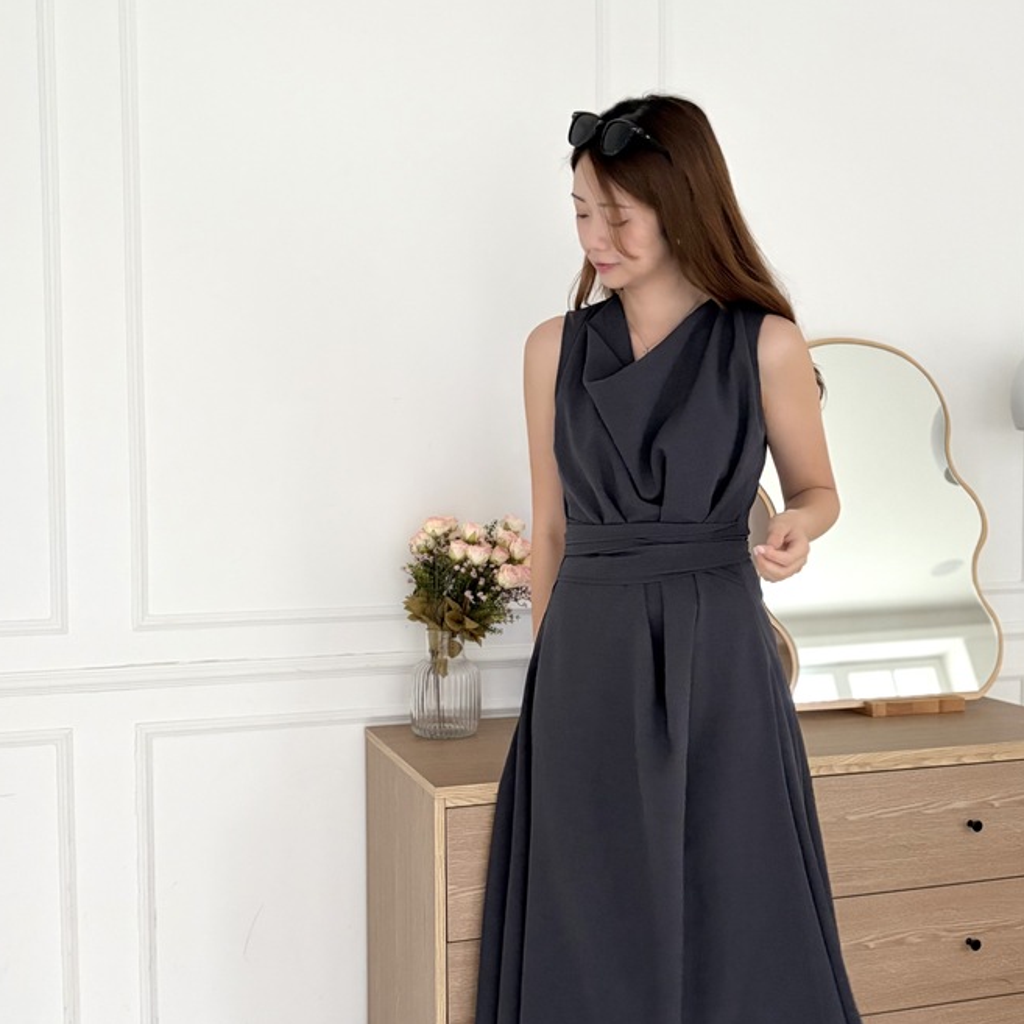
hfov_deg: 47.2
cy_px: 750
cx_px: 539
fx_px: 1171
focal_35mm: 35
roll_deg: +0.0
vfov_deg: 45.8
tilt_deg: -5.6
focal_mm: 5.96
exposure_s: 1/60
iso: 320
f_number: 1.6
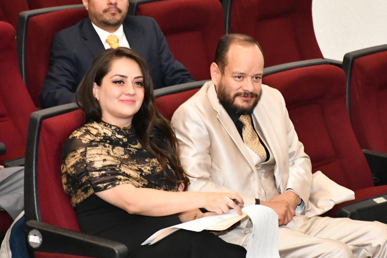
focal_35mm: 236
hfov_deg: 8.7
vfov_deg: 5.8
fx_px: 2537
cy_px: 137
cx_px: 221
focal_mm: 112
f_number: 5.6
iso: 6400
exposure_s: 1/60
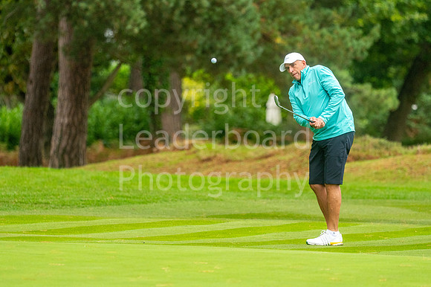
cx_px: 216
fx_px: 5384
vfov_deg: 3.1
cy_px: 144
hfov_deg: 4.6
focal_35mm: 450
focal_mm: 300
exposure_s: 1/1250
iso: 800
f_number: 4
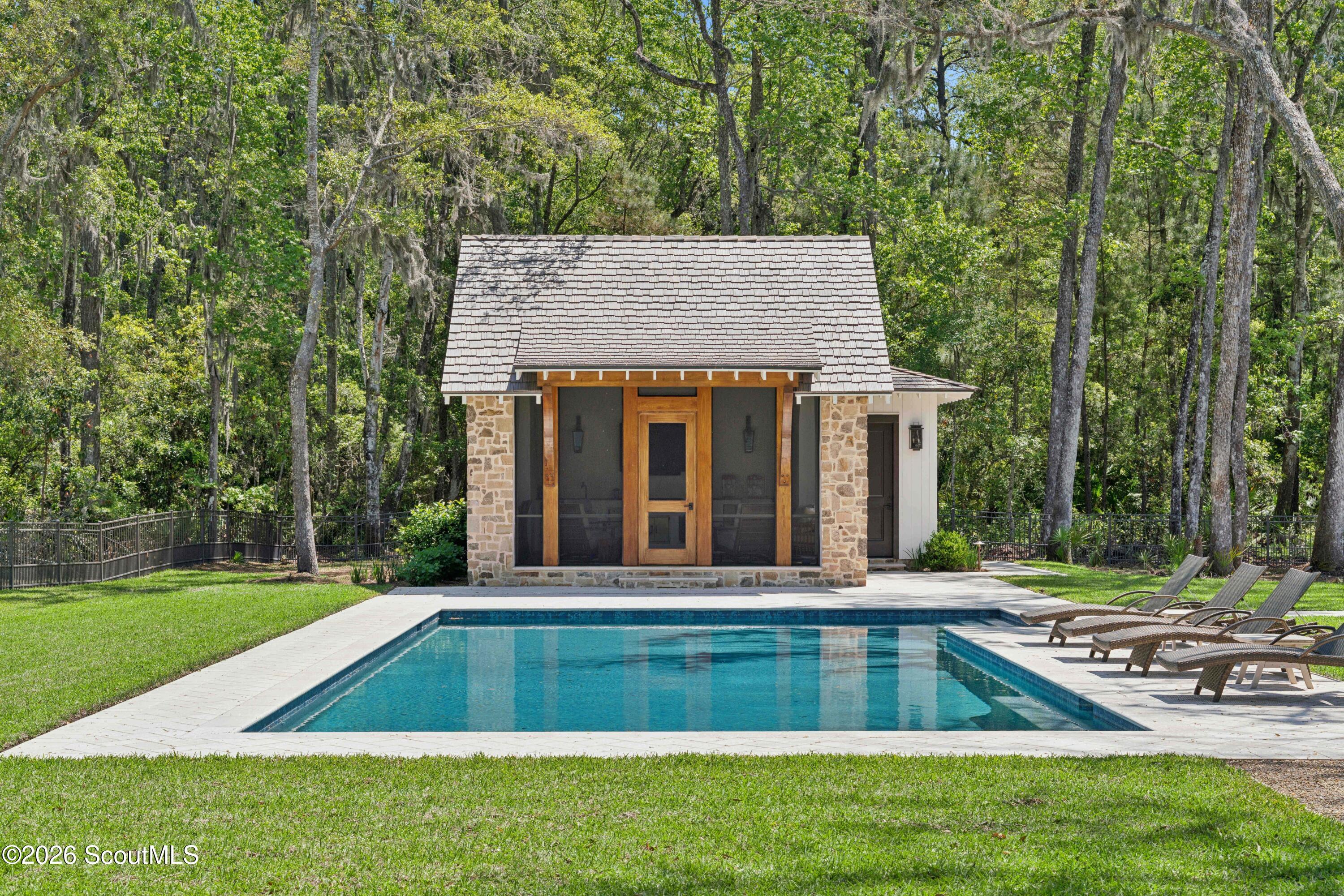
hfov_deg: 42.7
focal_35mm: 46
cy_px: 448
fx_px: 1717
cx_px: 672
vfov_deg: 29.3
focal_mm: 46
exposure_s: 1/500
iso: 250
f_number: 8
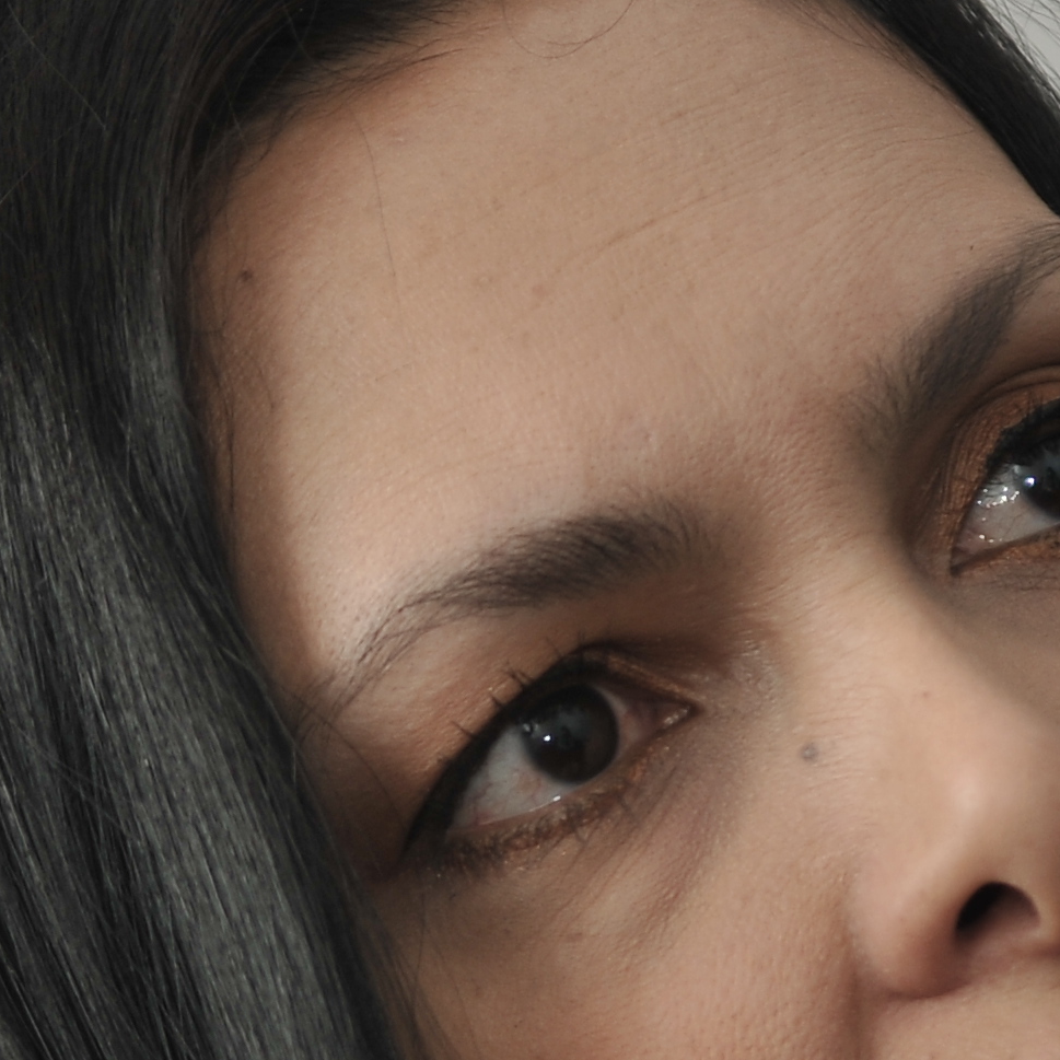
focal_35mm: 310
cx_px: 611
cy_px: 840
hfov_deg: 5.7
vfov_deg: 5.6
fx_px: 10736
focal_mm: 55
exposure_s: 1/100
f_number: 2.8
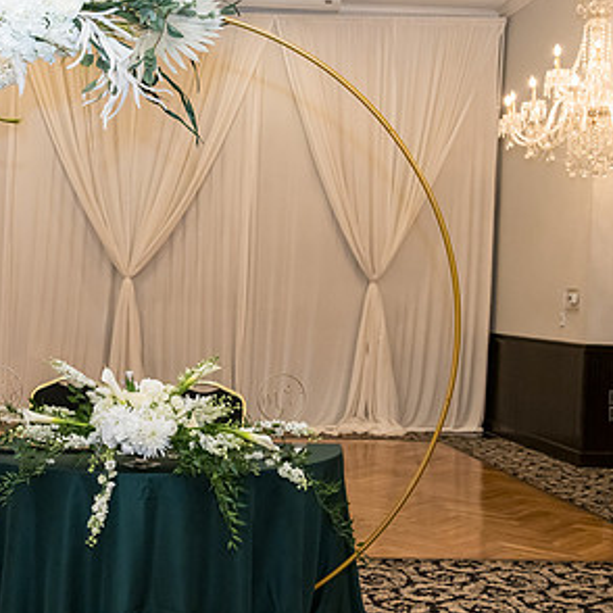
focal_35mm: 57
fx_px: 1142
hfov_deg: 29.6
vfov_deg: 30.0
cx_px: 156
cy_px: 314
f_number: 3.5
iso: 3200
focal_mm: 34
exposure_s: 1/320
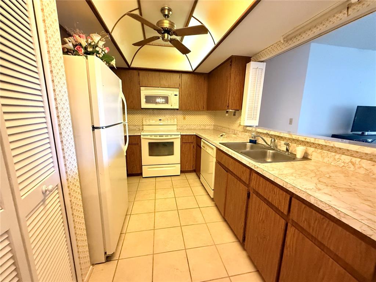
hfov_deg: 102.1
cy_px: 141
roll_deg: -1.2
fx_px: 152
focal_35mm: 14
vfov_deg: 85.7
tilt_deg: -11.0
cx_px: 188
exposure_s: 1/60
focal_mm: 2.22
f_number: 2.2
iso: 640
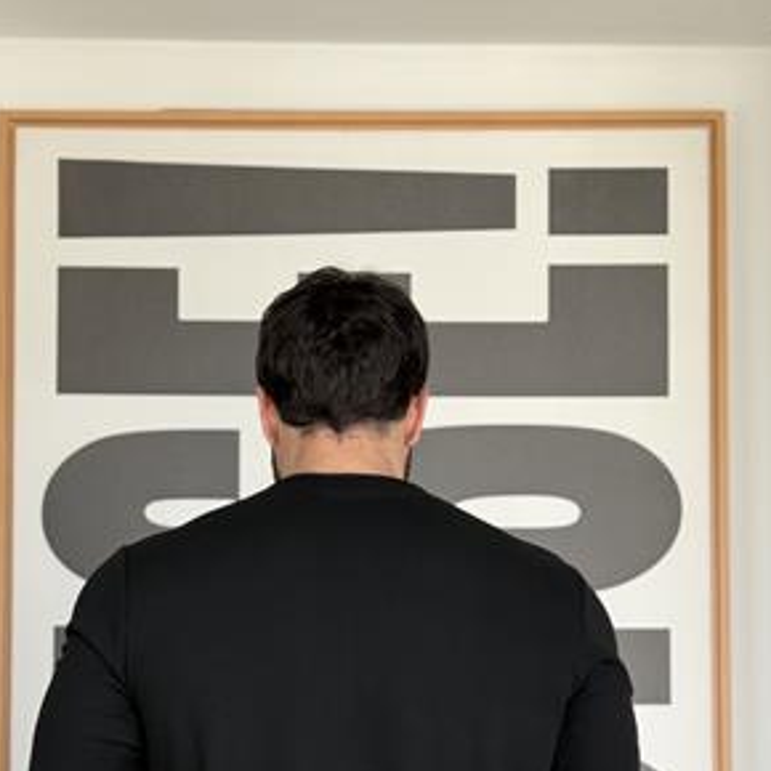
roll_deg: -0.5
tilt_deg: +3.8
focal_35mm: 78
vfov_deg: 21.8
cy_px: 661
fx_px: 1966
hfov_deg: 22.2
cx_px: 359
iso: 64
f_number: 1.78
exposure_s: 1/132
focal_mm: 6.76
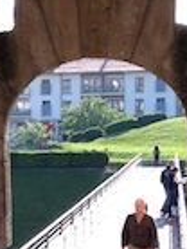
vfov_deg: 13.6
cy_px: 260
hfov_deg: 10.4
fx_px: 1027
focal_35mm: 143
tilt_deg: -8.1
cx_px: 61
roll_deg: +0.6
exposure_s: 1/376
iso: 50
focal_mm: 4.12
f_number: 2.4
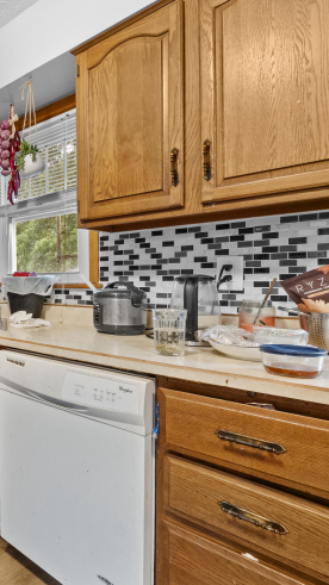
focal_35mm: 24
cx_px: -39
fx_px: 372
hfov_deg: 38.7
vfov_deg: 76.3
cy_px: 290
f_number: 11
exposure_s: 2
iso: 400
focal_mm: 10
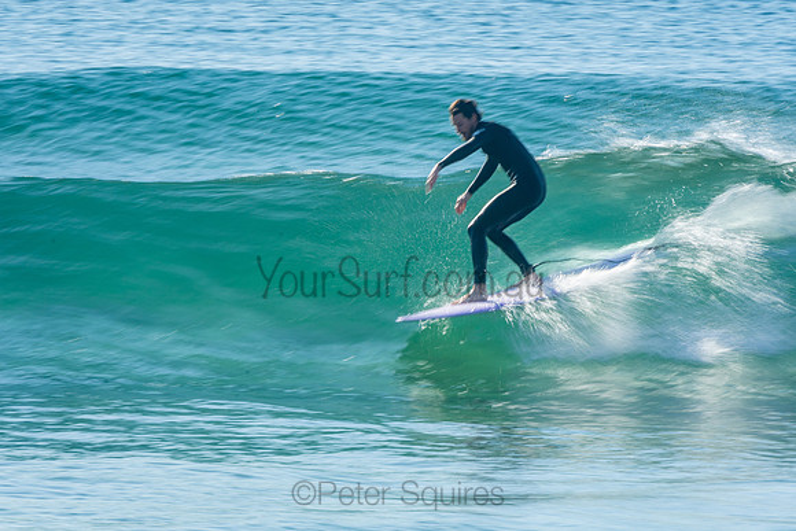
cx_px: 398
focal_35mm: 600
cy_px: 266
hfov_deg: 3.4
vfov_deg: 2.3
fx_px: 13269
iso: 100
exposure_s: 1/30
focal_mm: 400
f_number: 22
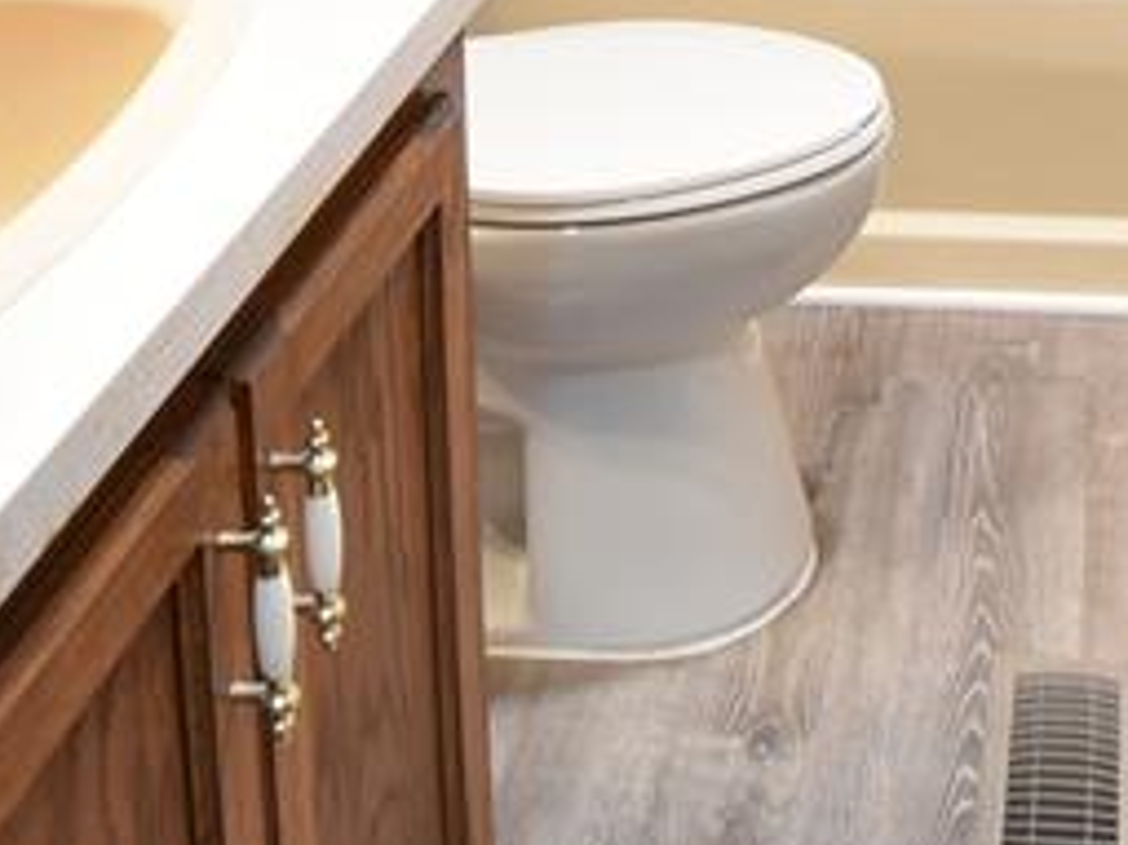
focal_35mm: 58
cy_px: -553
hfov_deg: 32.3
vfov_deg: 20.2
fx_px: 1889
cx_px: 902
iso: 250
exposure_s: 1/8
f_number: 4
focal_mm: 10
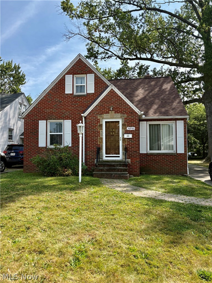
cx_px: 106
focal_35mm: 26
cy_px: 142
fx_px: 212
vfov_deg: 67.3
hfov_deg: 53.1
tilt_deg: +2.0
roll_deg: -0.3
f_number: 1.6
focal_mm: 5.96
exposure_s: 1/2208
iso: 50
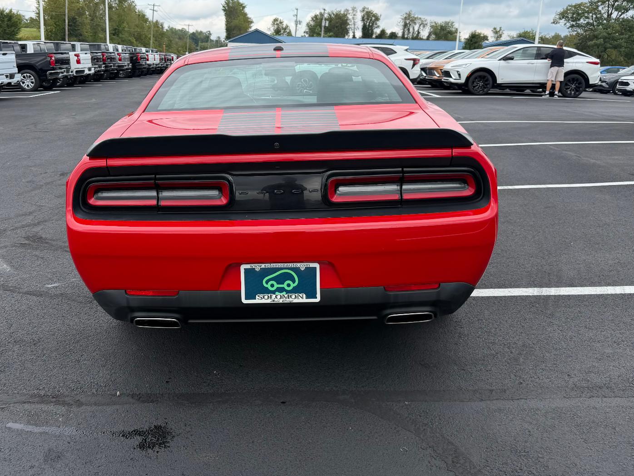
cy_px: 202
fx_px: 604
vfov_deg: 42.8
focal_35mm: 33
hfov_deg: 55.1
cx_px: 269
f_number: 1.78
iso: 80
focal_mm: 6.76
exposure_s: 1/2110
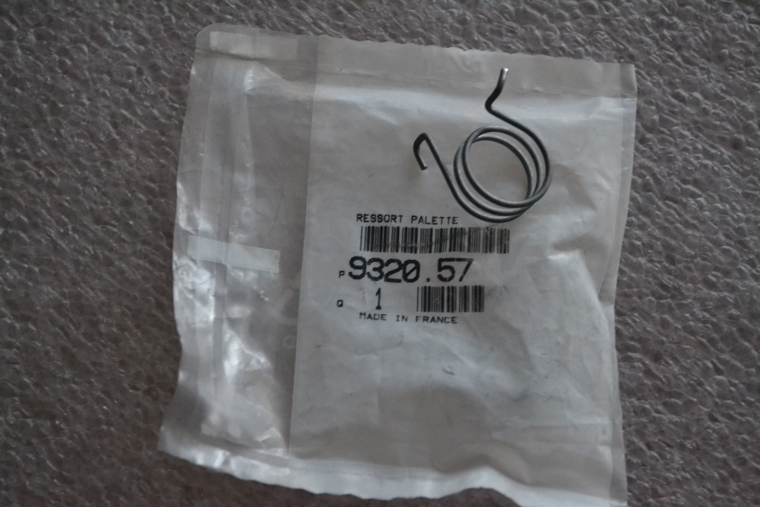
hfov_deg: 31.9
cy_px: 254
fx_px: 1330
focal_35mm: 63
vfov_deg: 21.6
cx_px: 380
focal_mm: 42
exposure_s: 1/40
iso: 3200
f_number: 5.3
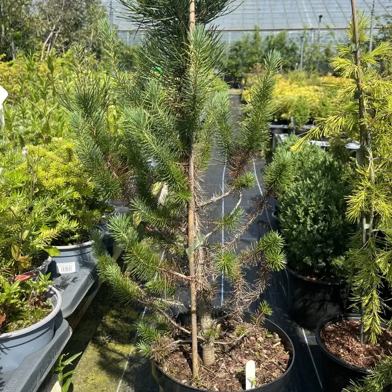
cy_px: 151
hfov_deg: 49.7
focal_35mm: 33
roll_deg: -0.4
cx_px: 196
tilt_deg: -10.6
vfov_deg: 49.3
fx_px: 423
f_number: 1.6
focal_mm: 5.1
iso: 50
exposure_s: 1/2179
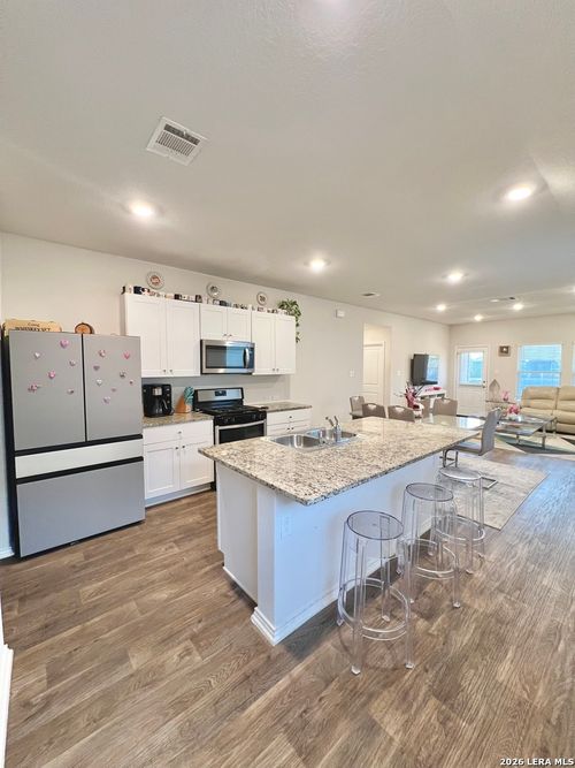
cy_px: 384
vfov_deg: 106.2
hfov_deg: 89.9
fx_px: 288
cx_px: 288
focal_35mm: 13
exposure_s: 1/60
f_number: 1.8
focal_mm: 1.57
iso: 250
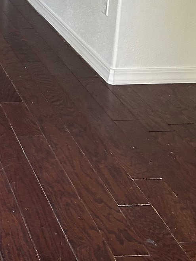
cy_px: -3
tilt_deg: -14.3
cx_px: -96
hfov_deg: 16.6
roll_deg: -0.9
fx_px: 611
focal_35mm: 81
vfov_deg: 23.1
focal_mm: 5.7
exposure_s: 1/88
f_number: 1.5
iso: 125
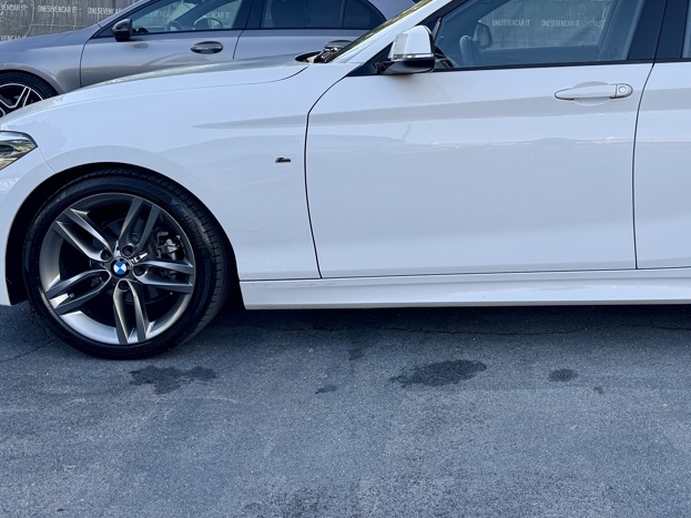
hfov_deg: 40.4
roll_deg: -2.0
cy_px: 112
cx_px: 552
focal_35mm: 45
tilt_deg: -5.6
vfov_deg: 31.4
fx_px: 898
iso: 80
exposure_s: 1/678
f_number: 1.78
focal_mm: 6.76
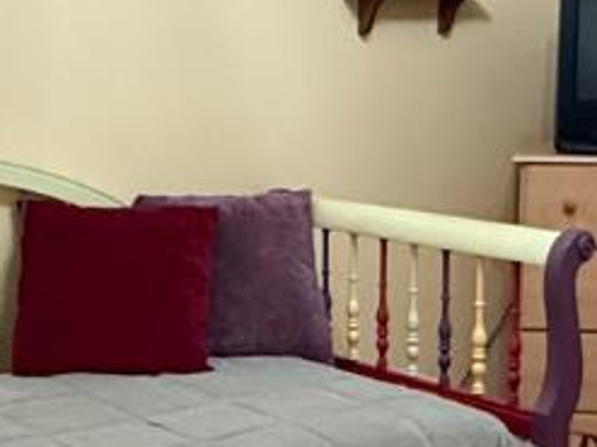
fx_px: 1465
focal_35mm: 85
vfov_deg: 17.2
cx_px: 259
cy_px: 364
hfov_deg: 23.0
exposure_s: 1/60
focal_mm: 2.22
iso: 640
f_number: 2.2
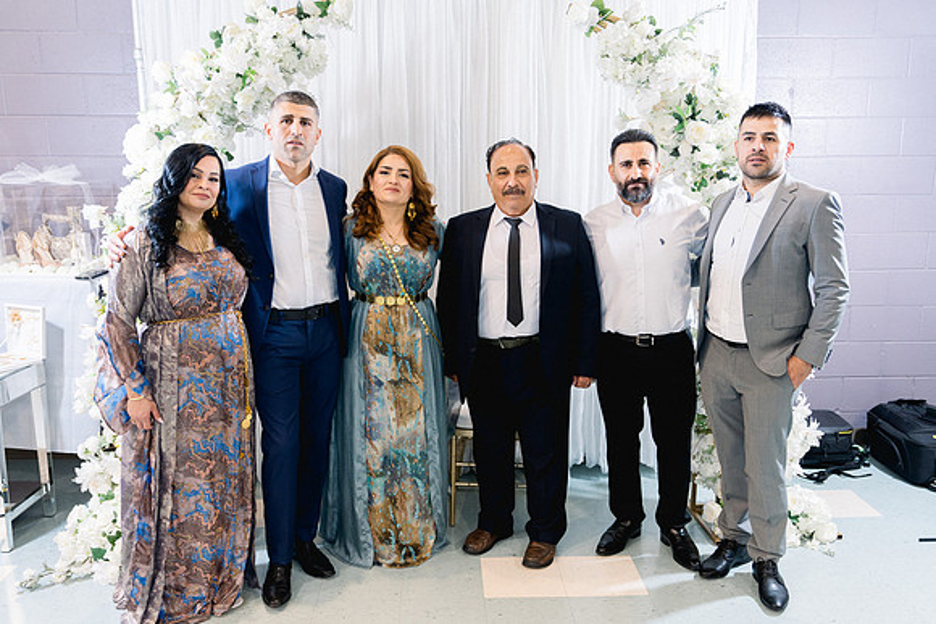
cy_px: 312
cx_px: 468
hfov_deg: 61.9
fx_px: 780
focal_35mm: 30
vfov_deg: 43.6
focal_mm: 30
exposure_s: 1/160
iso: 800
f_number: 2.8
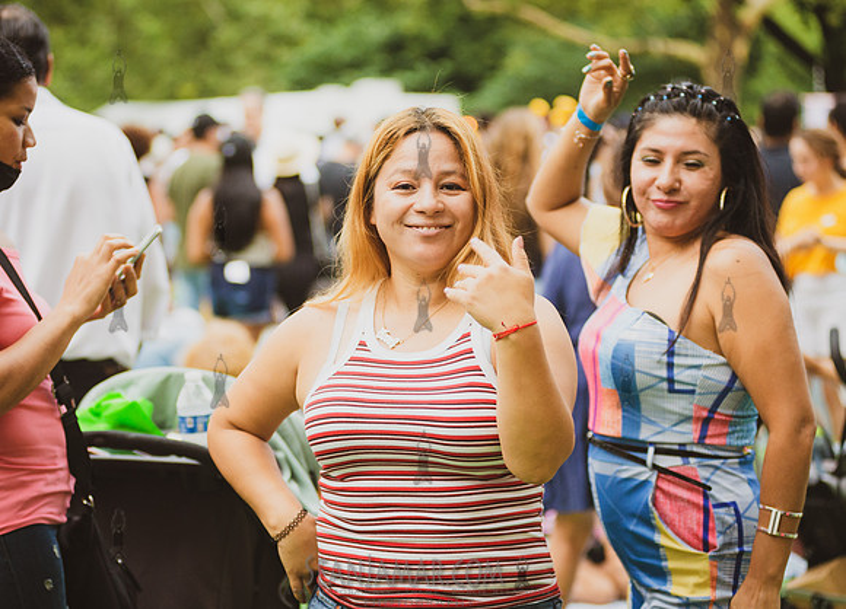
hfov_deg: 21.7
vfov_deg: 15.7
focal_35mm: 91
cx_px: 350
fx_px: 2204
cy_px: 330
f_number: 3.5
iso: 2000
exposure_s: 1/250
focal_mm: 80
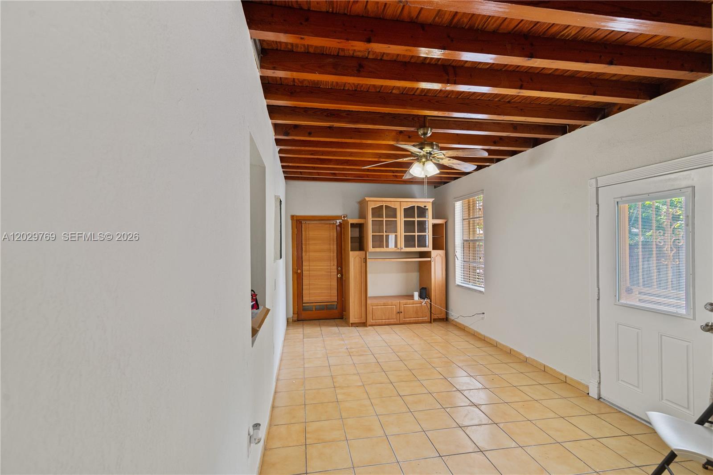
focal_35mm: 16
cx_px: 356
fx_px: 317
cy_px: 238
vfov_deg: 73.8
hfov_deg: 96.7
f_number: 7.1
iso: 640
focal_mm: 16
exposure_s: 1/15
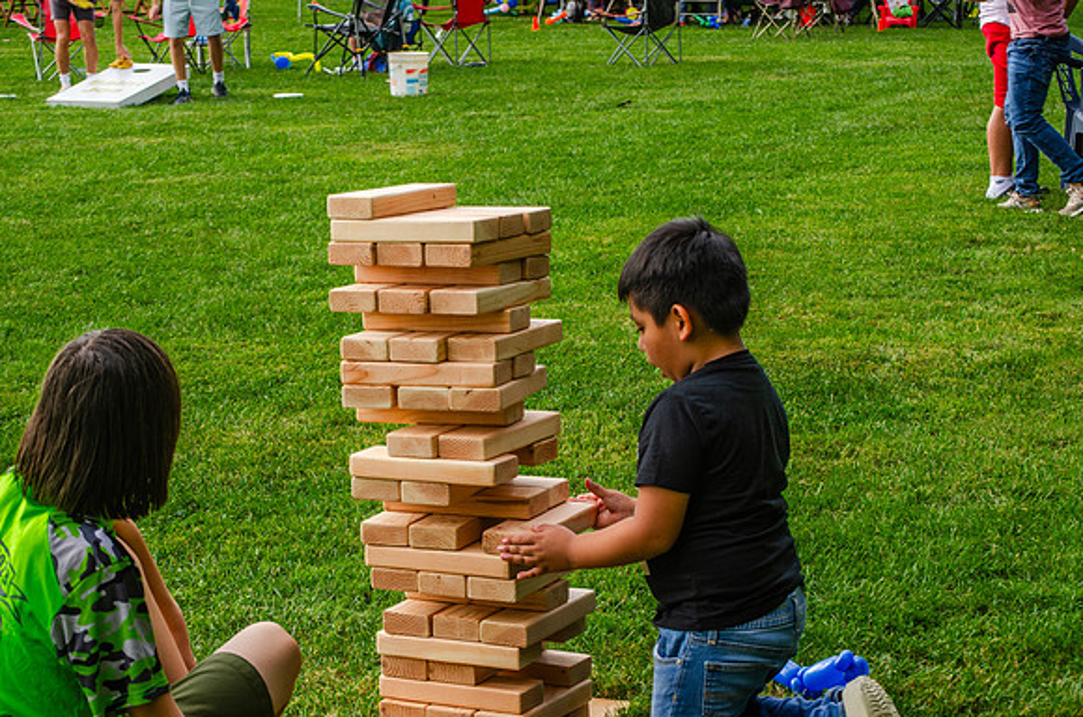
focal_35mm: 82
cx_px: 542
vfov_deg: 16.5
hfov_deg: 24.7
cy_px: 358
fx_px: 2476
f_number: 7.1
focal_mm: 55
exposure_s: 1/200
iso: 200
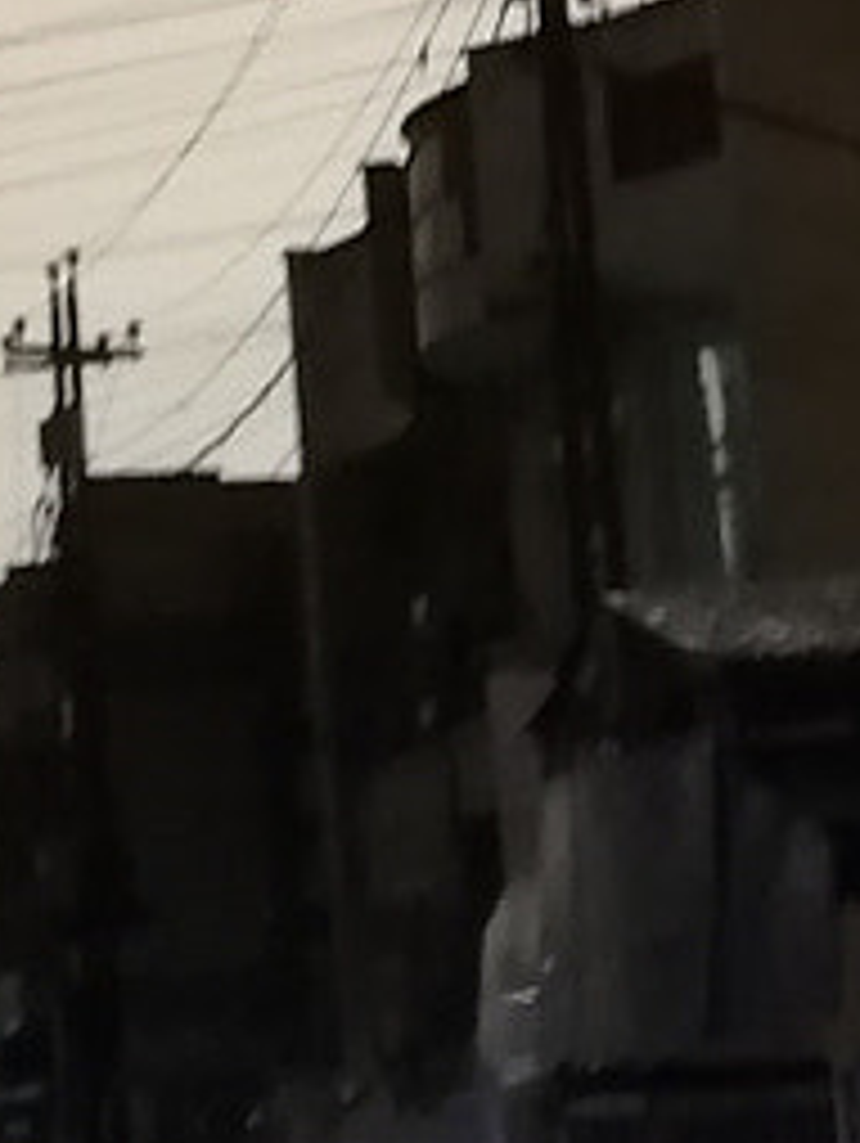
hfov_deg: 8.7
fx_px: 5622
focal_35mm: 170
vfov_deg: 10.5
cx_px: 41
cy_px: -1314
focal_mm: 4.04
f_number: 2
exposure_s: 1/16.7
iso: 640
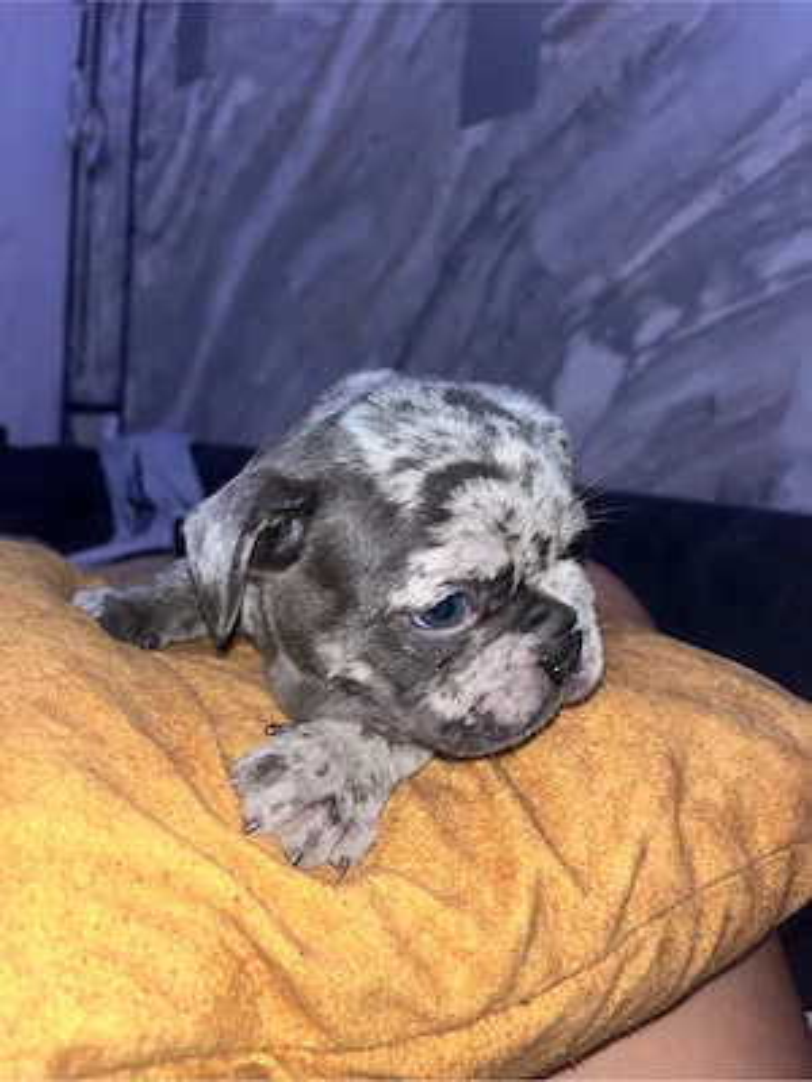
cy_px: 541
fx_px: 813
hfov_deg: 53.1
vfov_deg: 67.3
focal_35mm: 26
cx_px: 406
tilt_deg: -4.5
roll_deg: -4.5
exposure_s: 1/49
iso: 32
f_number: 1.6
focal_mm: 5.1
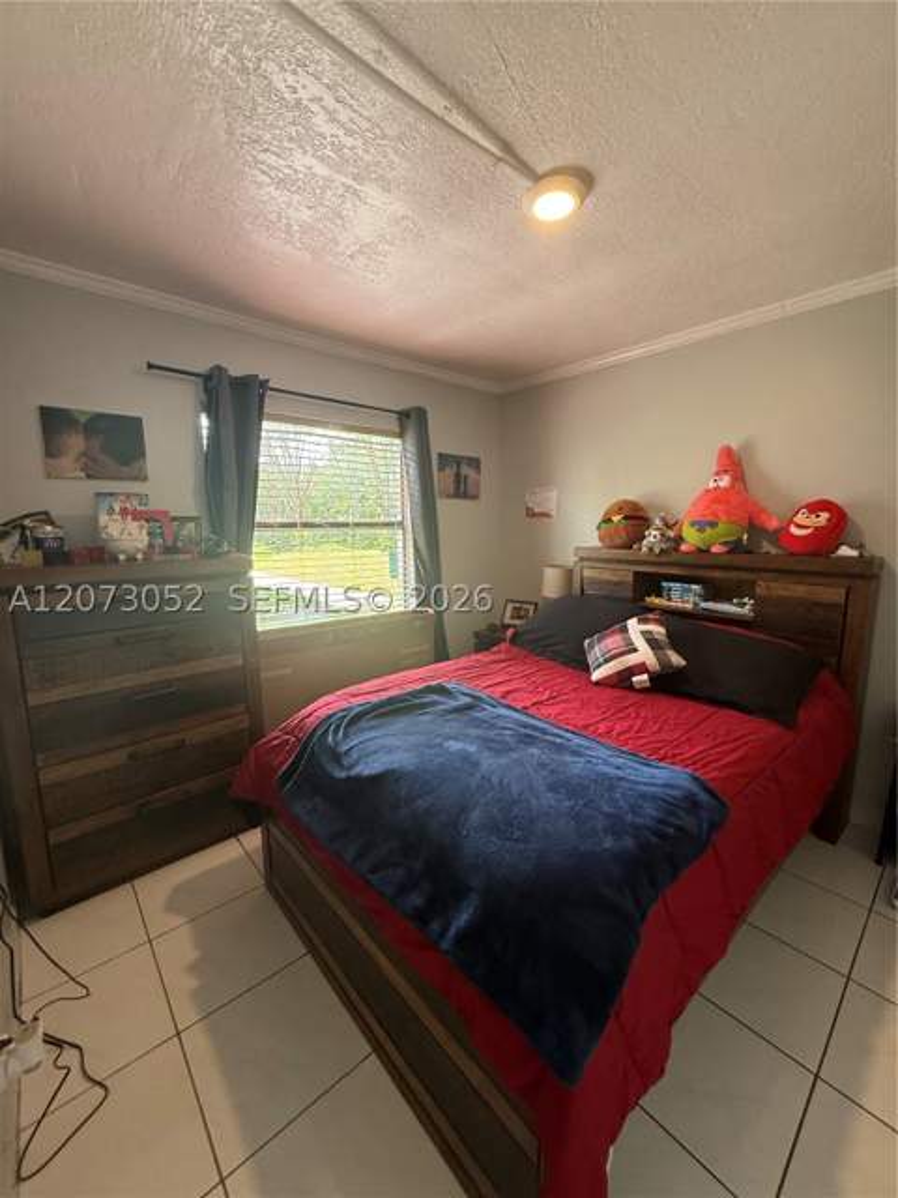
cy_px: 599
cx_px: 449
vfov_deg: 102.1
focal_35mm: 14
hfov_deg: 85.7
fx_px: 484
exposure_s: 1/99
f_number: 2.2
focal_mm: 2.22
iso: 200
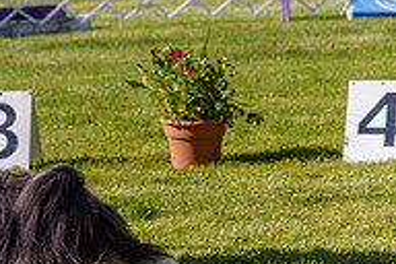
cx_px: 2
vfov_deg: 5.5
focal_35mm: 248
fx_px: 2728
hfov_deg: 8.3
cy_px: 22
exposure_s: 1/1250
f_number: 4
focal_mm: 82
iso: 200
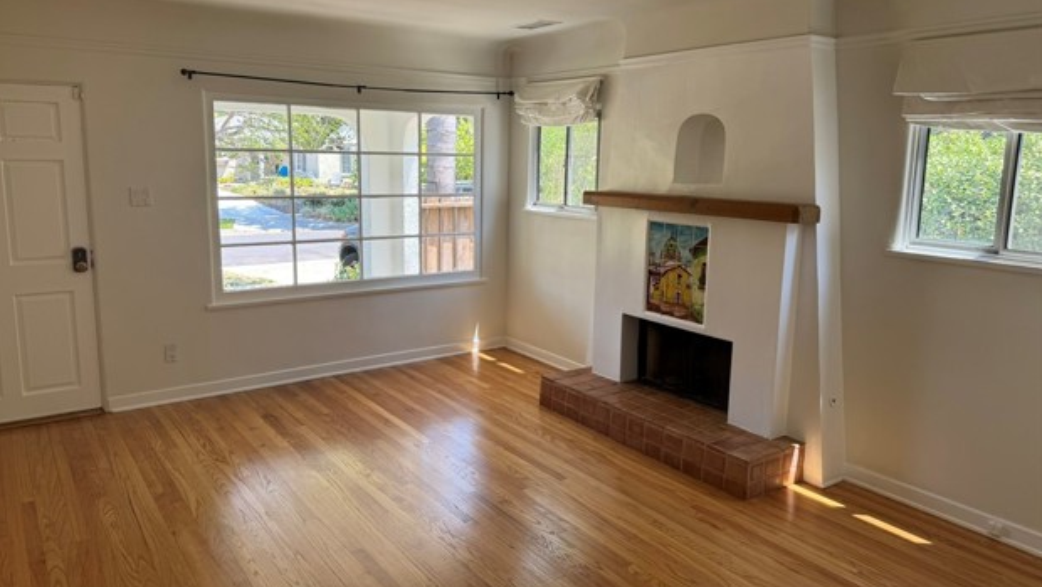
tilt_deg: -9.7
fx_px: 746
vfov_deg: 42.9
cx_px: 508
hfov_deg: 69.8
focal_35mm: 27
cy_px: 279
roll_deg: -1.6
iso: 64
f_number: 1.78
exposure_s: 1/184
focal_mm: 6.76
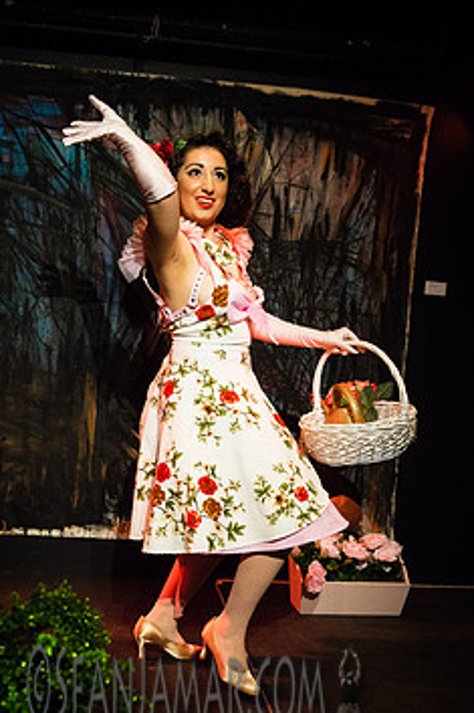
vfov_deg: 51.5
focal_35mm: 37
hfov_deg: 35.8
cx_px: 200
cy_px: 430
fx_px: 731
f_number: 3.5
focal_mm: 29
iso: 5000
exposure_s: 1/400
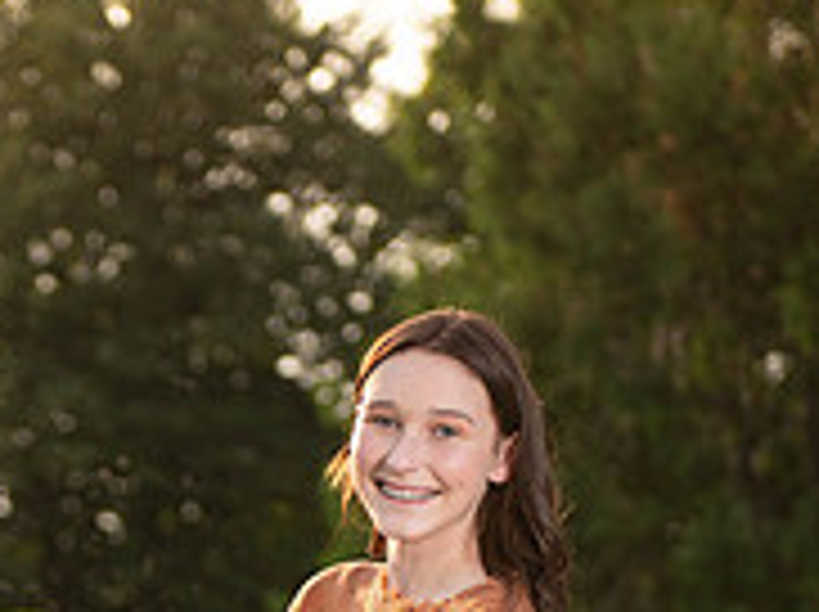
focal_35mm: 198
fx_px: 4678
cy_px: 789
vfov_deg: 7.4
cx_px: -29
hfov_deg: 9.9
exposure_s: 1/640
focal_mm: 62
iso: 100
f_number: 2.8
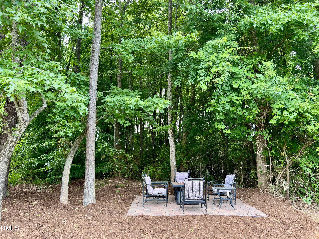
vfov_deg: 53.1
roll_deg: +0.0
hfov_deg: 67.3
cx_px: 160
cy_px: 120
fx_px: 240
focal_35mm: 26
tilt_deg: +7.3
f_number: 1.5
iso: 40
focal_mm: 5.7
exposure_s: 1/121
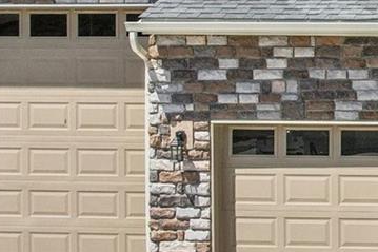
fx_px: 1028
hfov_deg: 18.1
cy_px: 22
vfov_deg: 13.8
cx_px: 598
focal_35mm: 98
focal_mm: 8.4
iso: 120
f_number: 2.8
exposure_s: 1/4000
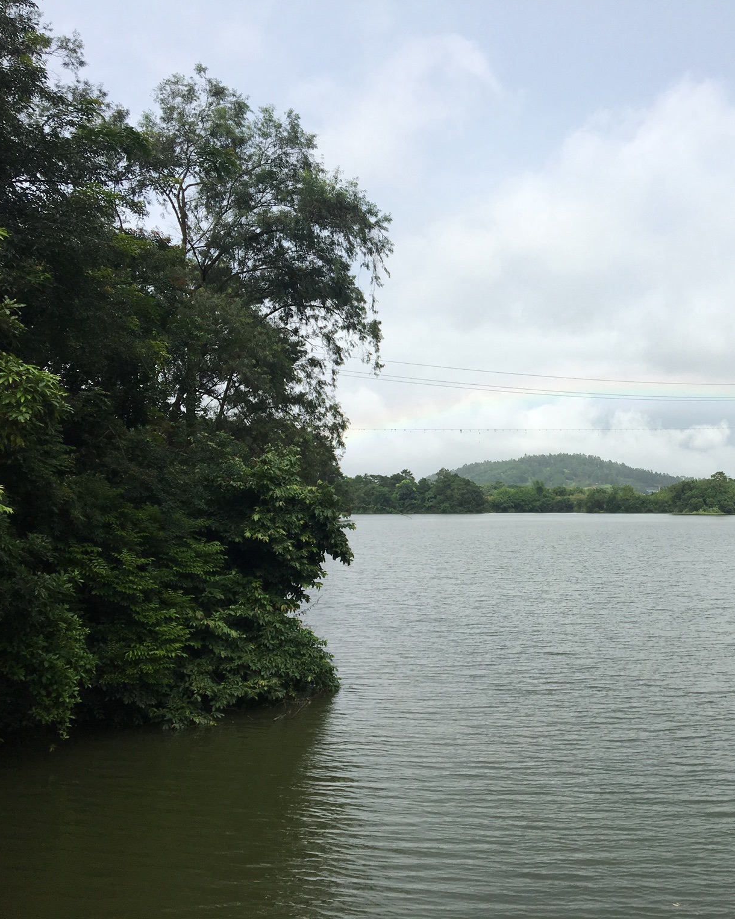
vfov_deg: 47.9
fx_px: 1034
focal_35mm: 38
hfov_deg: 37.6
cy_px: 458
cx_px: 595
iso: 25
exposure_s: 1/1748
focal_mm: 4.15
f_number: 2.2
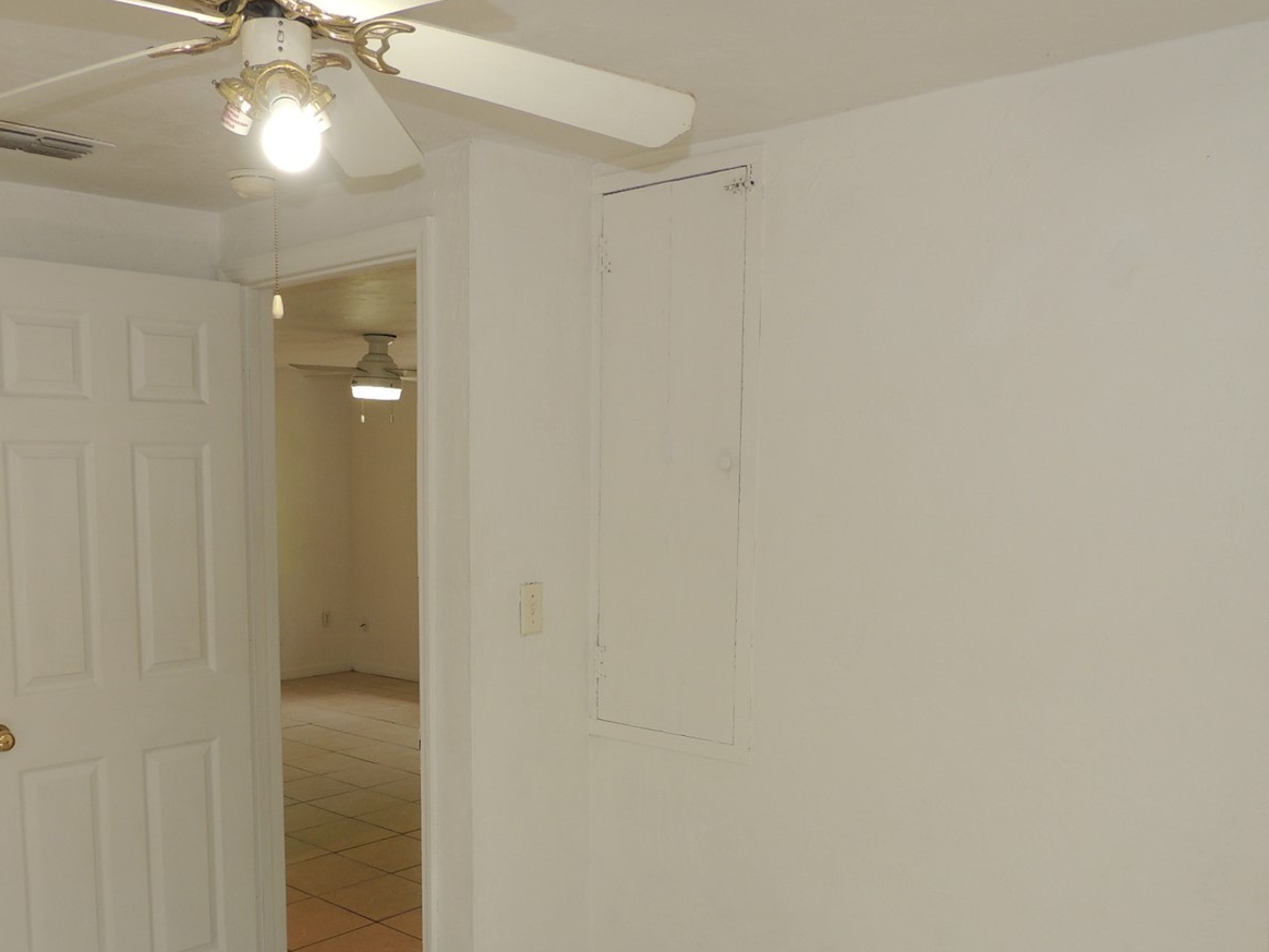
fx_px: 1210
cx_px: 500
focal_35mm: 33
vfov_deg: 42.5
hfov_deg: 54.9
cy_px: 616
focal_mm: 4.3
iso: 100
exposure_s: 1/40
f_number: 3
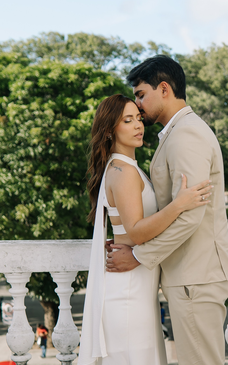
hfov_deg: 17.3
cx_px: 177
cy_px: 256
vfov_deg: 27.2
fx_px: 745
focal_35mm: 75
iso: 100
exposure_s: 1/800
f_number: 2.5
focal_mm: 30
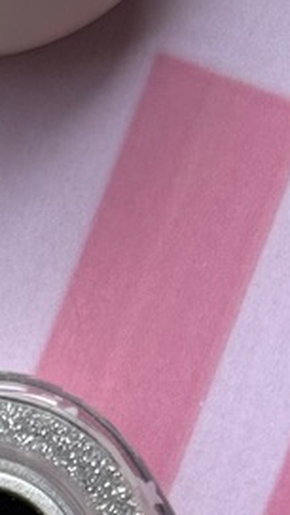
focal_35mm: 246
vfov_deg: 8.3
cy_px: 1058
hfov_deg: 4.9
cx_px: -271
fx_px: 3363
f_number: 1.78
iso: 64
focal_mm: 6.76
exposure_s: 1/1222
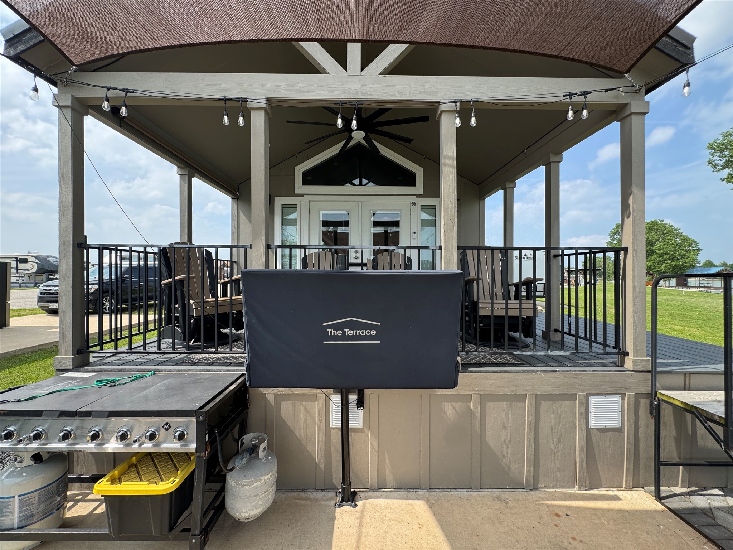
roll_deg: -0.3
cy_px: 275
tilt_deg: -0.6
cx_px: 366
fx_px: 296
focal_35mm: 14
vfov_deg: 85.7
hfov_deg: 102.1
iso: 40
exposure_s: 1/522
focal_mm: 2.22
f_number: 2.2
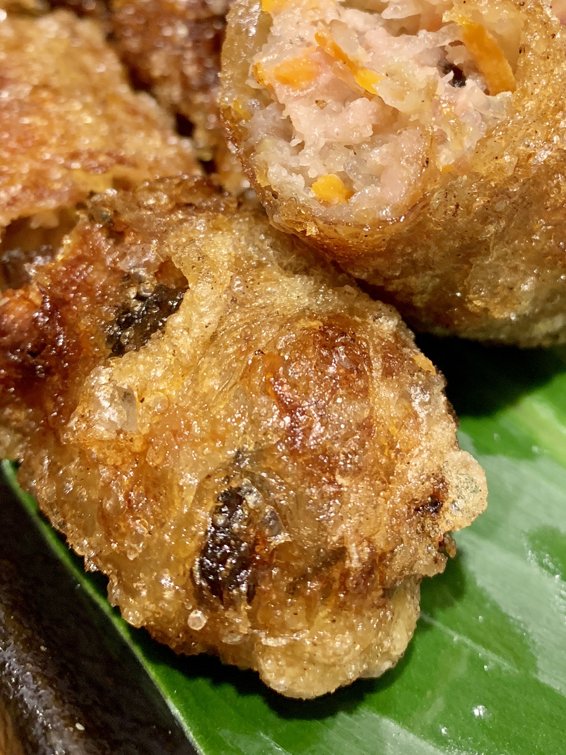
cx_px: 337
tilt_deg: -38.0
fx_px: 1090
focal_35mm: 50
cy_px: 164
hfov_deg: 29.0
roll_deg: +0.7
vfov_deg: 37.0
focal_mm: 4.25
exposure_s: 1/60
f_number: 1.8
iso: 200
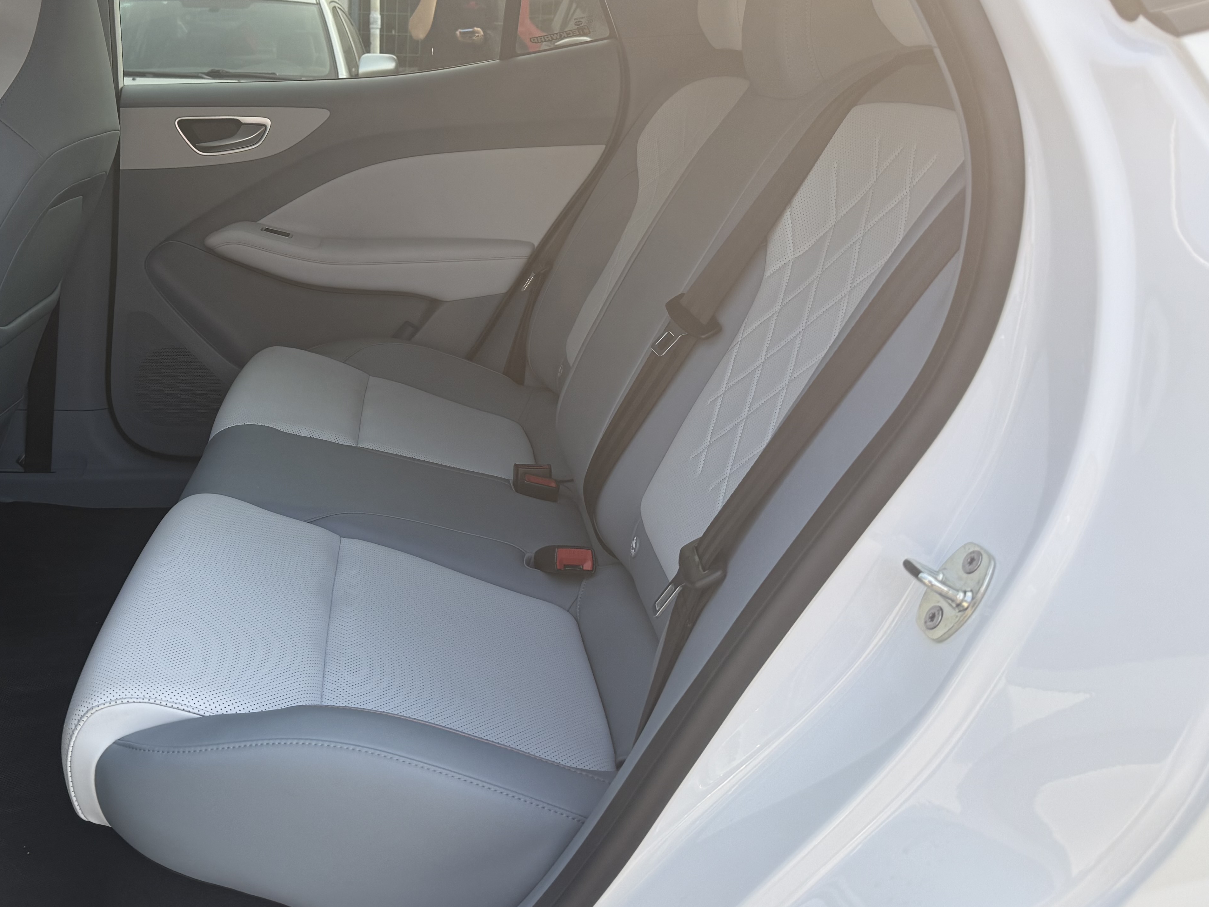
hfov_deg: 50.1
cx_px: 365
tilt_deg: -12.5
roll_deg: -0.7
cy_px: 321
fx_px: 1257
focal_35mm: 36
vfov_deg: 39.3
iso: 100
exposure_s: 1/654
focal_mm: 6.76
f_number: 1.78
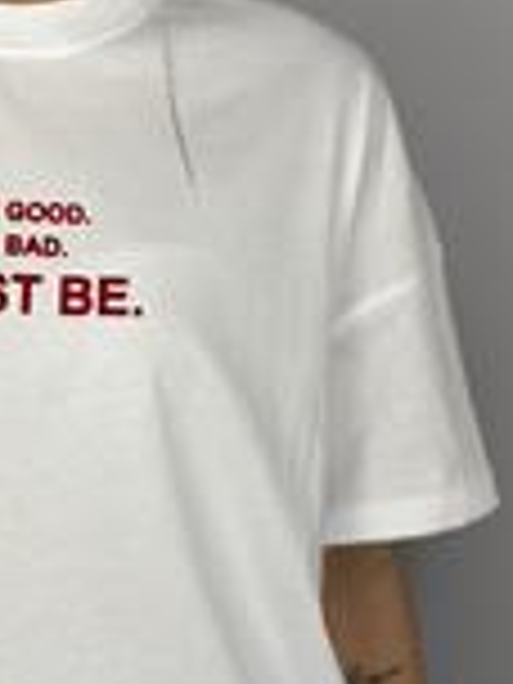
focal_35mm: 130
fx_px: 2569
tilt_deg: -9.7
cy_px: 272
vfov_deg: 15.2
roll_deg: +1.2
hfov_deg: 11.3
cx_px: 9
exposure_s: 1/117
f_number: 1.78
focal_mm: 6.86
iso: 64
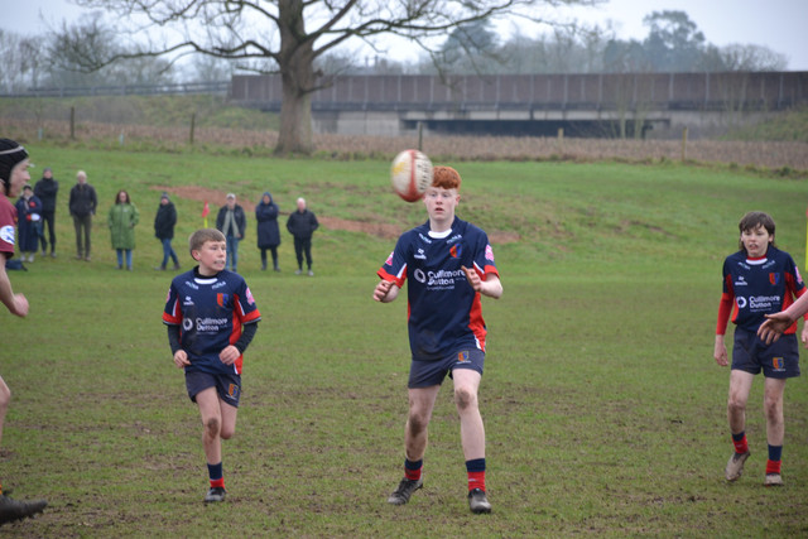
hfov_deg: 9.8
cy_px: 270
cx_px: 404
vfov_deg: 6.5
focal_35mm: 210
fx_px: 4714
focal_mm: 140
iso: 400
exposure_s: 1/250
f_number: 5.6
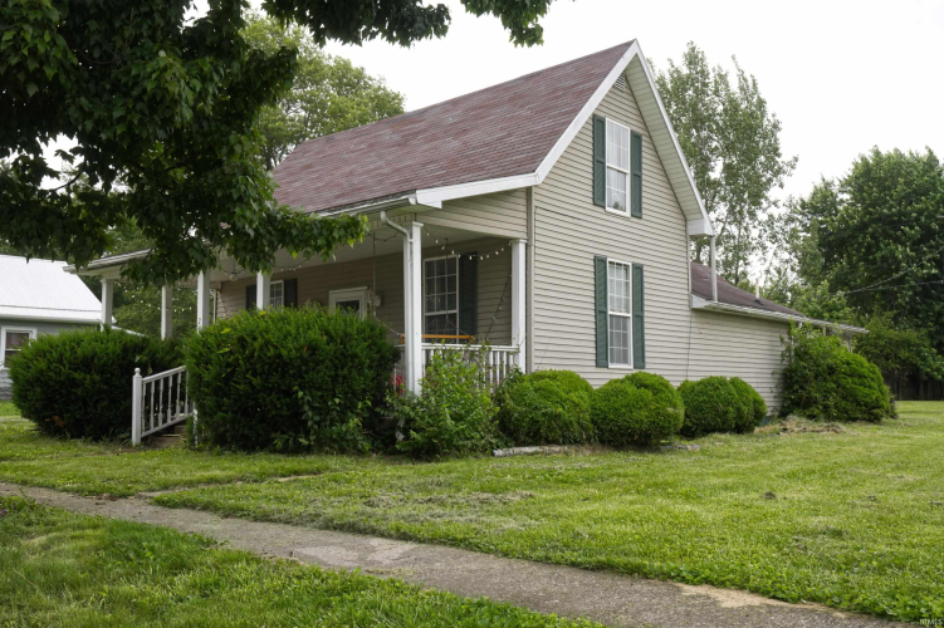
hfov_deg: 54.5
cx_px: 472
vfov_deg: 37.8
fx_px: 917
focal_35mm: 35
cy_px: 314
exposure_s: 1/40
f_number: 13
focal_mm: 35
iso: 100
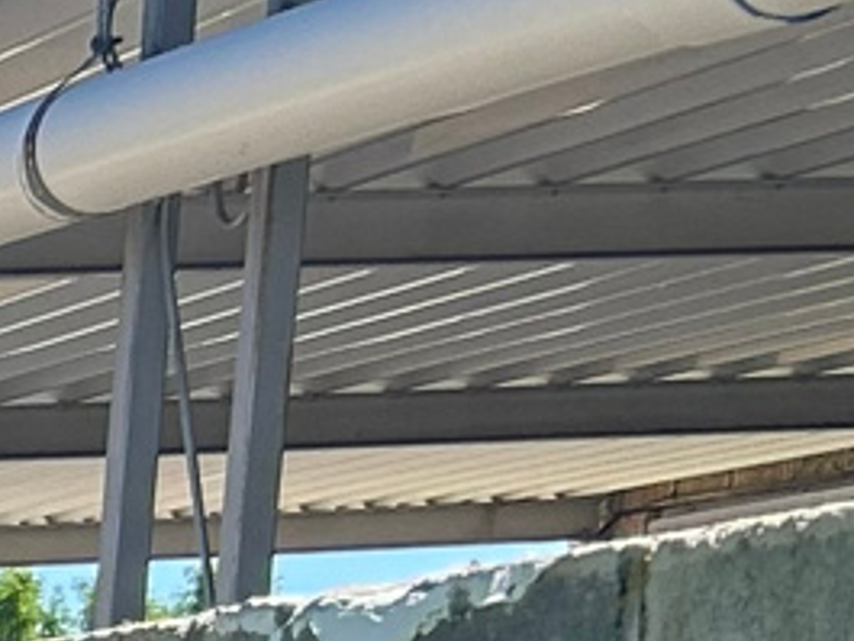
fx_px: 4961
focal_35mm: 201
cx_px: -2056
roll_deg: +0.3
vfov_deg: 6.8
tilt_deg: -10.1
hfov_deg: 7.9
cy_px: 1859
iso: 50
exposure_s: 1/1183
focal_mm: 5.7
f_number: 1.5
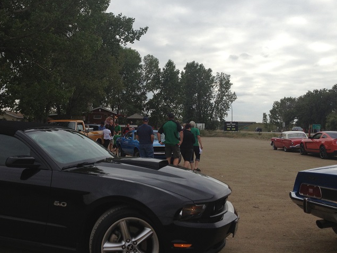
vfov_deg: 32.7
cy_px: 95
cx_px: 132
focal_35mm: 44
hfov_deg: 42.7
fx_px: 428
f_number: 2.4
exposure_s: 1/1842
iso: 50
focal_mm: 4.28
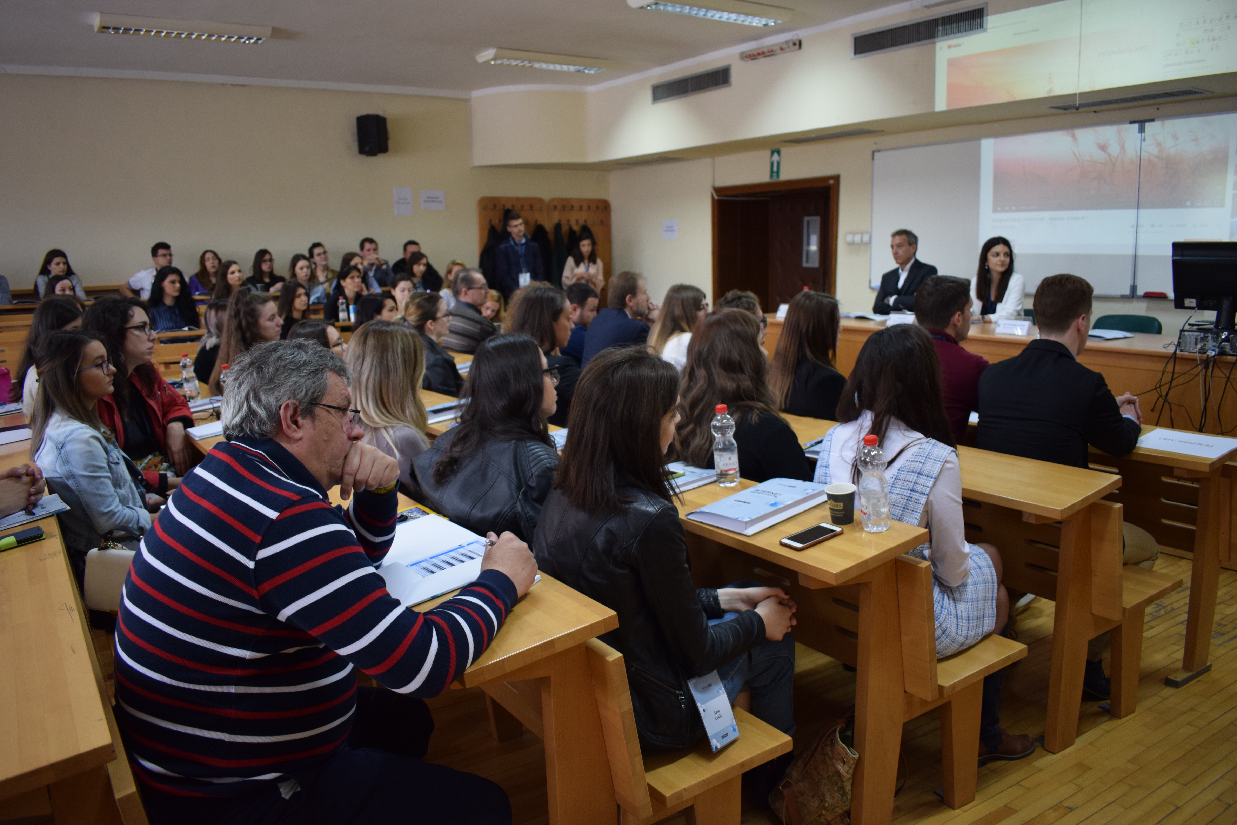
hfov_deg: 67.4
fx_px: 928
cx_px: 618
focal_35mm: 27
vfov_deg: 47.9
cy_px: 412
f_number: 3.5
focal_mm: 18
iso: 900
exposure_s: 1/60
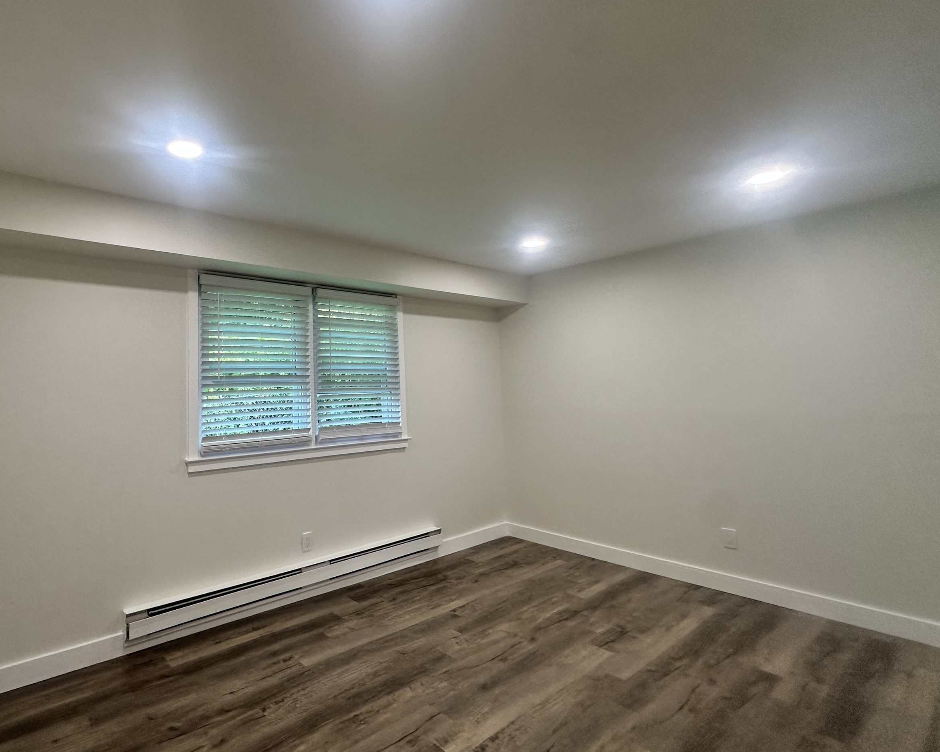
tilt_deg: +2.9
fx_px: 501
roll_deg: +0.9
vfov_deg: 73.7
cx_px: 358
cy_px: 353
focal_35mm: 18
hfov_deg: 84.8
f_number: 2.2
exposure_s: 1/120
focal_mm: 2.22
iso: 160
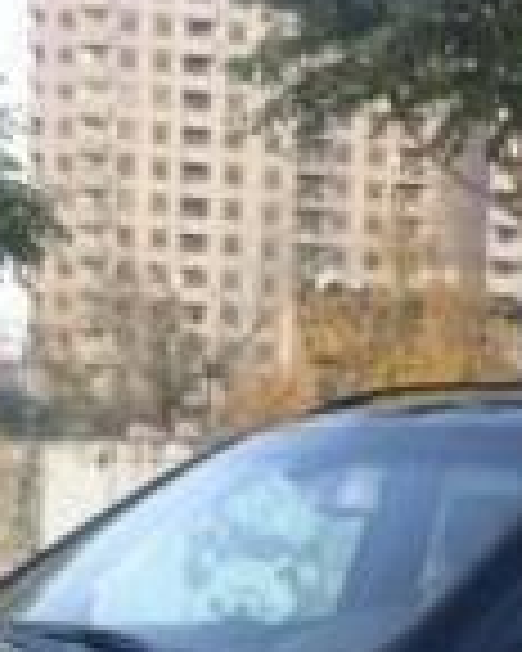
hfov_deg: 15.6
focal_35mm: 97
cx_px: 490
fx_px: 1873
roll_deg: -0.8
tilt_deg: -15.5
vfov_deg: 18.0
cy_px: 931
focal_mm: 4.15
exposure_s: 1/366
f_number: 2.2
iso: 32
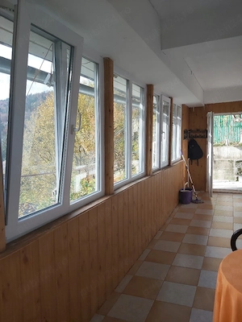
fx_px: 242
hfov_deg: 53.1
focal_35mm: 26
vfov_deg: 67.3
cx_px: 121
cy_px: 161
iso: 64
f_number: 1.7
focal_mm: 3.92
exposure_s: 1/370
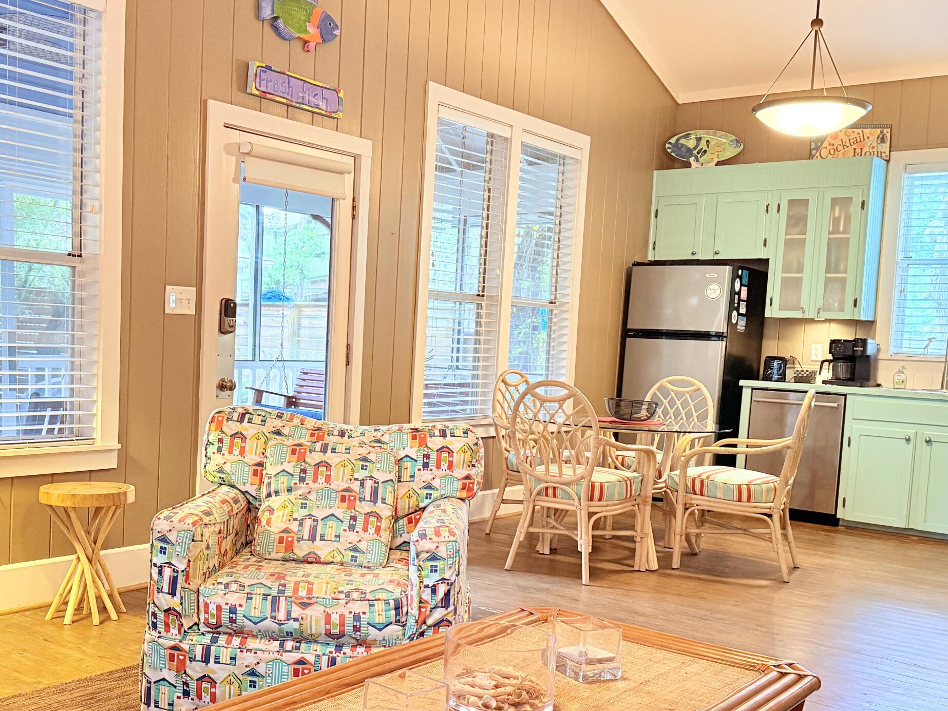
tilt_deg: -4.5
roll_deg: -2.3
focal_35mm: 39
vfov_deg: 36.7
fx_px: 1068
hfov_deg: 47.5
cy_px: 415
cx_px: 372
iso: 400
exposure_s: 1/60
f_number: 1.78
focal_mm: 6.76
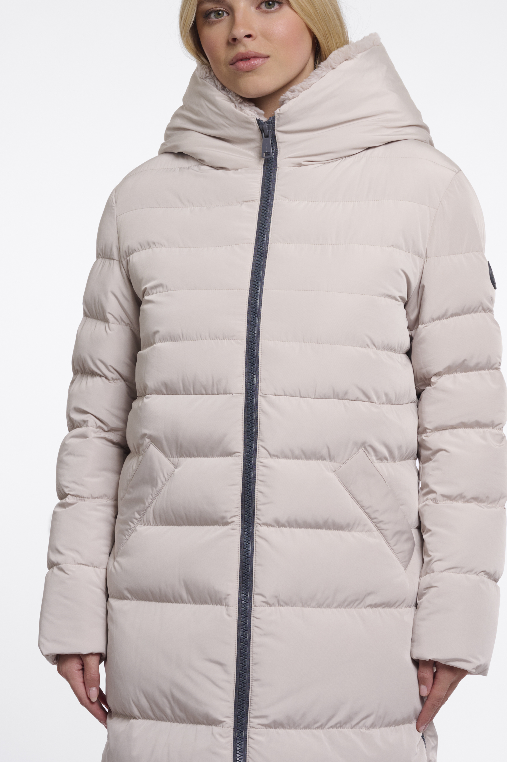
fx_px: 2242
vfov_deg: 19.3
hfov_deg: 12.9
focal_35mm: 106
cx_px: 281
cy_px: 359
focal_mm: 84
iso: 125
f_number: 8
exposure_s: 1/160
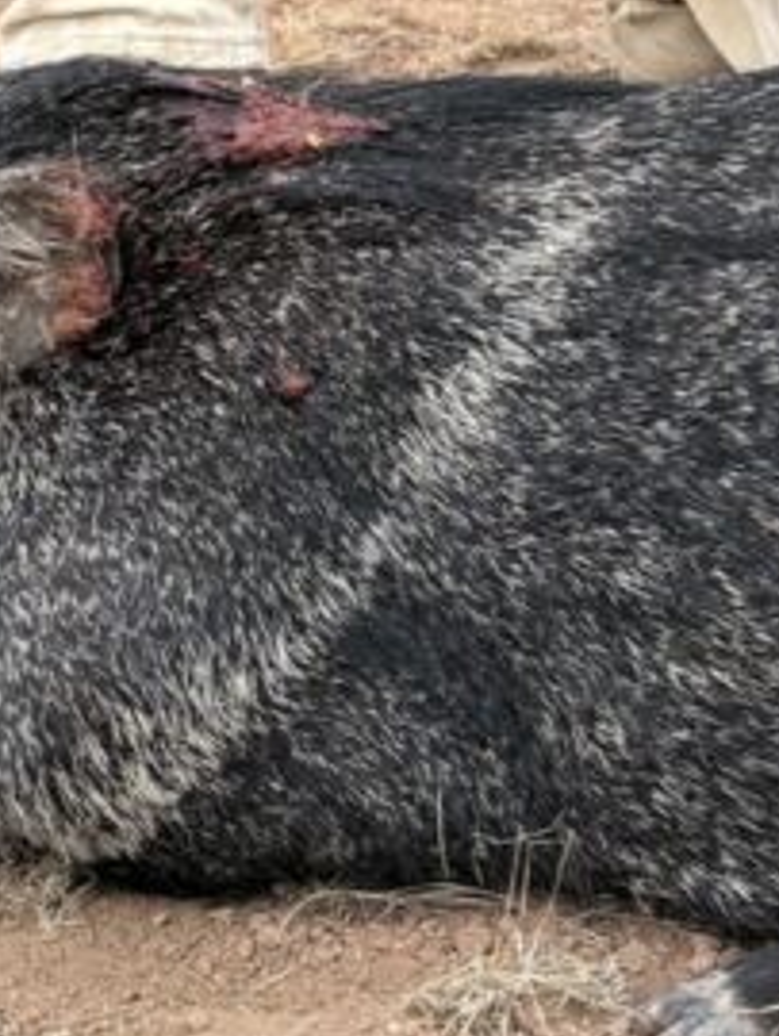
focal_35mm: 91
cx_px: 533
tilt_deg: -8.3
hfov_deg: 16.2
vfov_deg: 20.3
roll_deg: +1.4
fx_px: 2726
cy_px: -157
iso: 200
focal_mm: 6.76
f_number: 1.78
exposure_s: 1/64
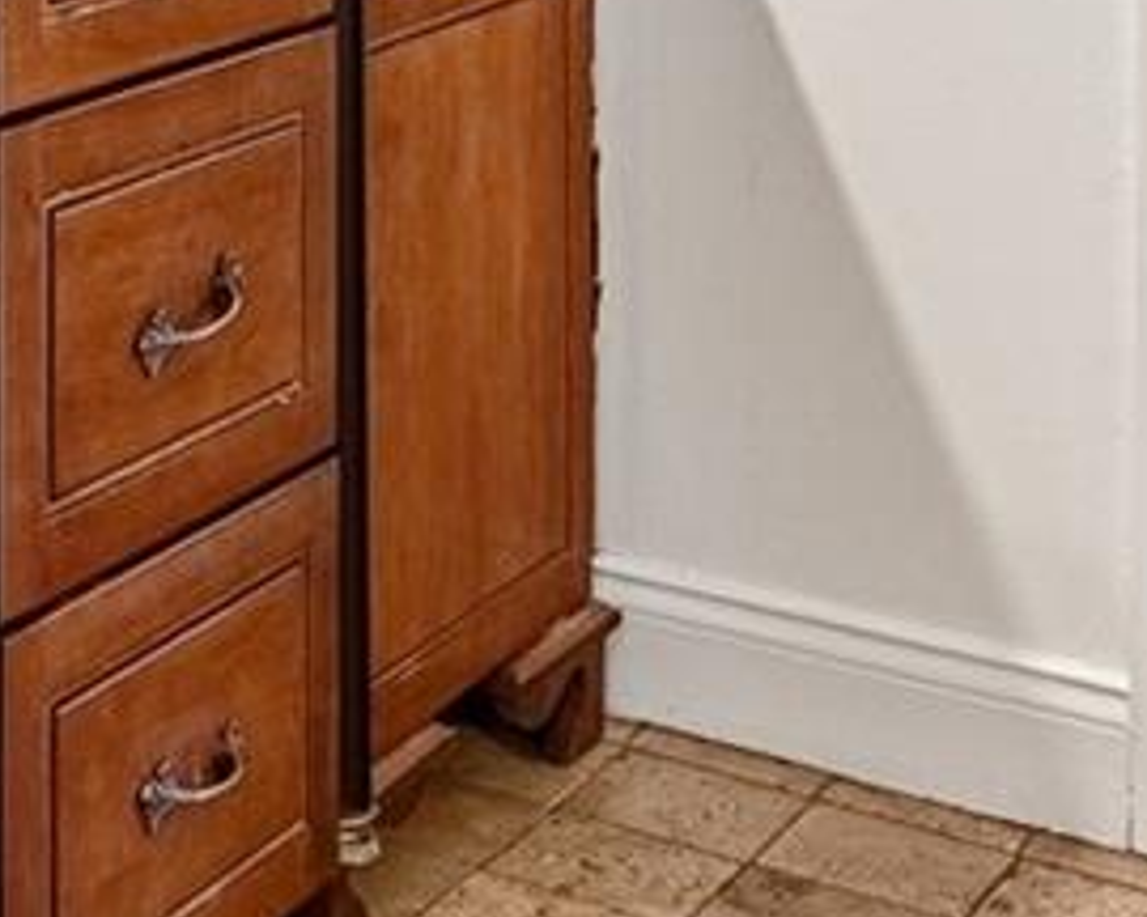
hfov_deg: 18.4
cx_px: -692
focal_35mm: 89
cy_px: -518
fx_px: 3021
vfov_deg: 15.7
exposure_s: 1/60
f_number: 8
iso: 400
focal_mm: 16
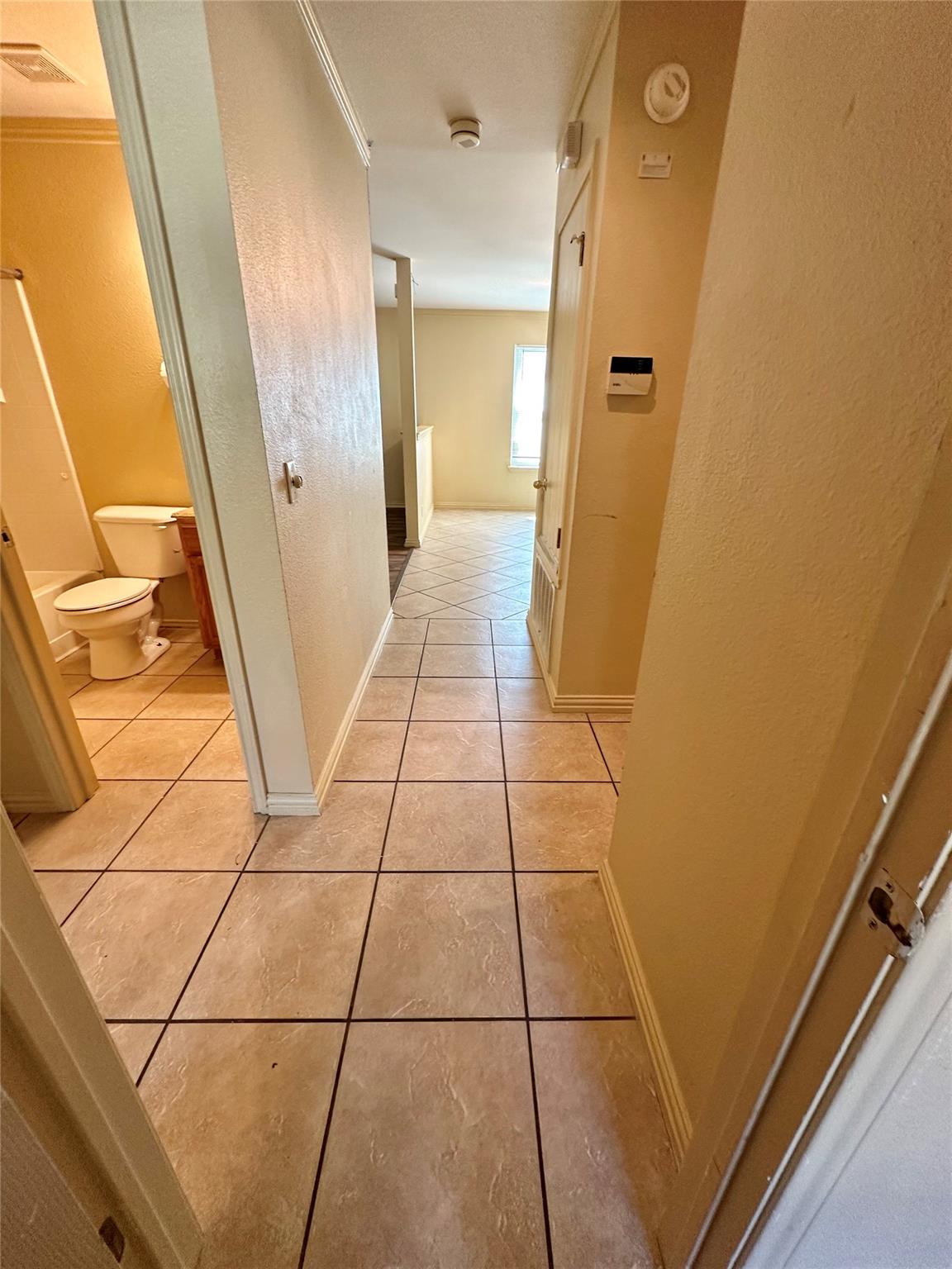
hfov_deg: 85.7
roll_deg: -1.1
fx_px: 513
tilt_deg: -23.8
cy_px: 634
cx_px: 476
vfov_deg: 102.1
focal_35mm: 14
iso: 200
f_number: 2.2
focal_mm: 2.22
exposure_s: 1/60
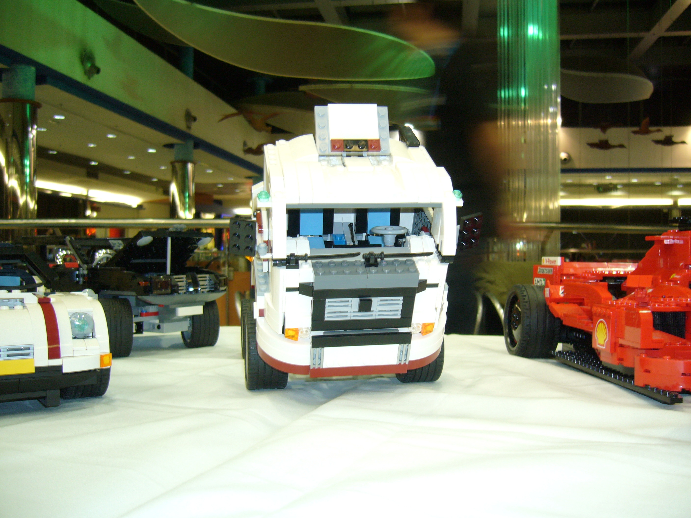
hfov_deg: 52.6
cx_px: 346
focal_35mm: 35
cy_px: 259
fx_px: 699
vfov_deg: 40.7
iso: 100
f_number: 2.8
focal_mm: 5.8
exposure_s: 1/8
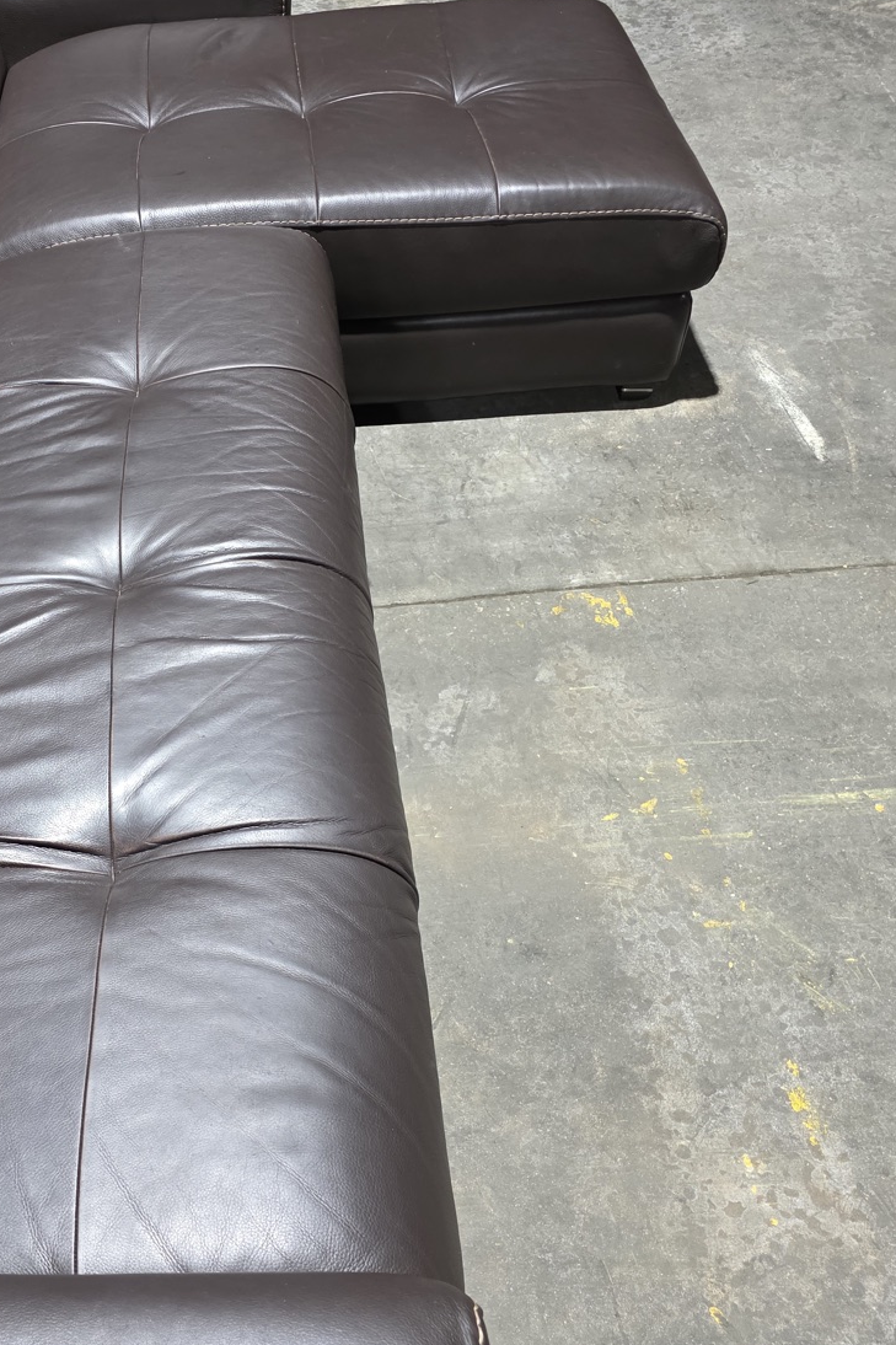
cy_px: 685
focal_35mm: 35
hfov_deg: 36.7
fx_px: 1307
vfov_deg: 54.4
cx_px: 200
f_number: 1.7
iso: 800
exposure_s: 1/120
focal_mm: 6.3
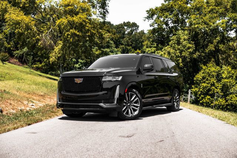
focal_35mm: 48
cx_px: 118
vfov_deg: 28.1
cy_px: 79
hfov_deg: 41.1
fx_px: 316
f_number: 6.3
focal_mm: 48
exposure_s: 1/1250
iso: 320
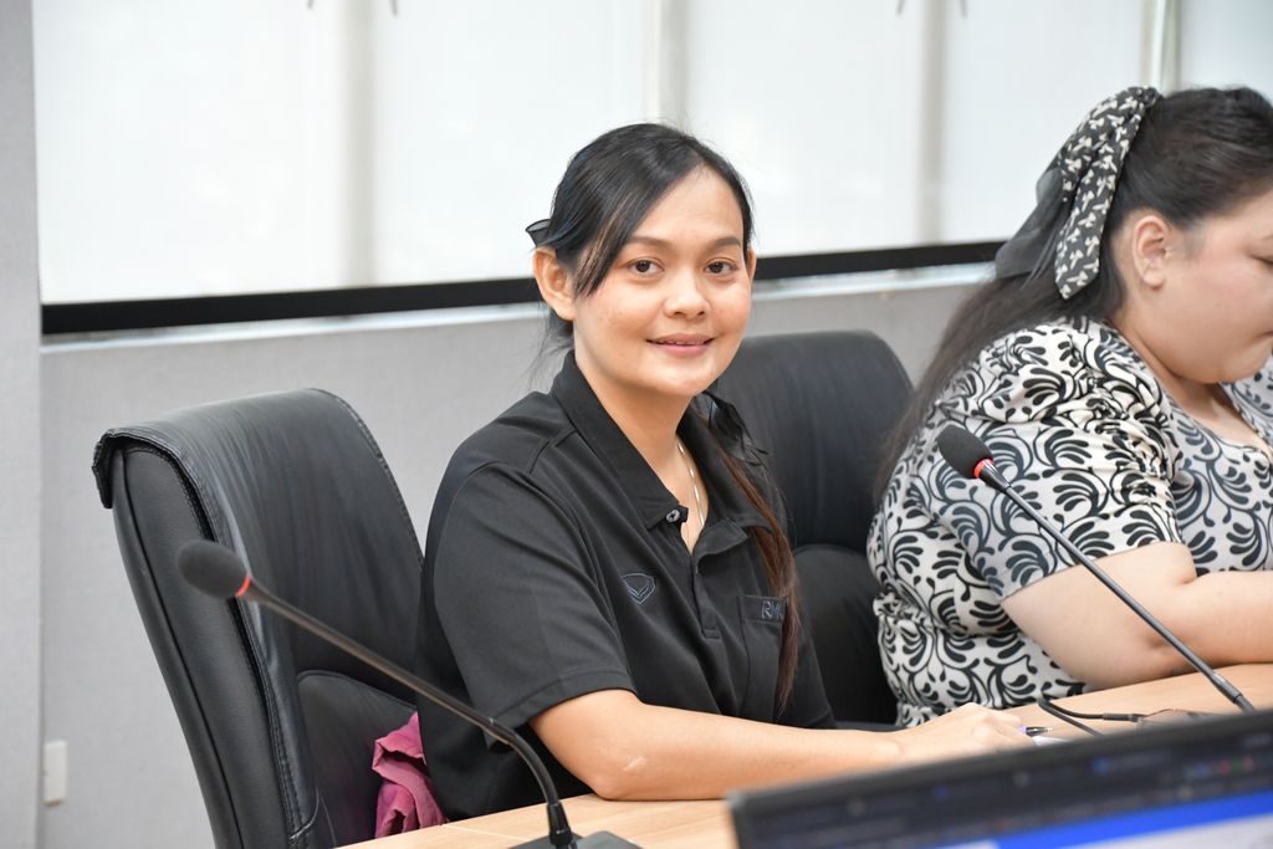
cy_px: 424
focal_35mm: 120
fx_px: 4244
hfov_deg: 17.1
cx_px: 636
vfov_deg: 11.4
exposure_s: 1/100
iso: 3200
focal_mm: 80
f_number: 5.3
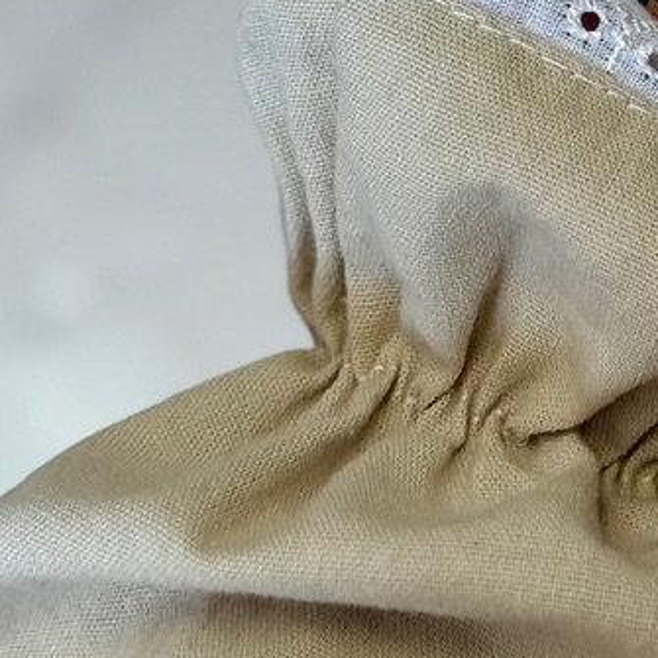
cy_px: -332
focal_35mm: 162
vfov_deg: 10.4
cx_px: 849
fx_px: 3484
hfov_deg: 10.6
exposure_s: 1/200
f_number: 1.78
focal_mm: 6.76
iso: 125
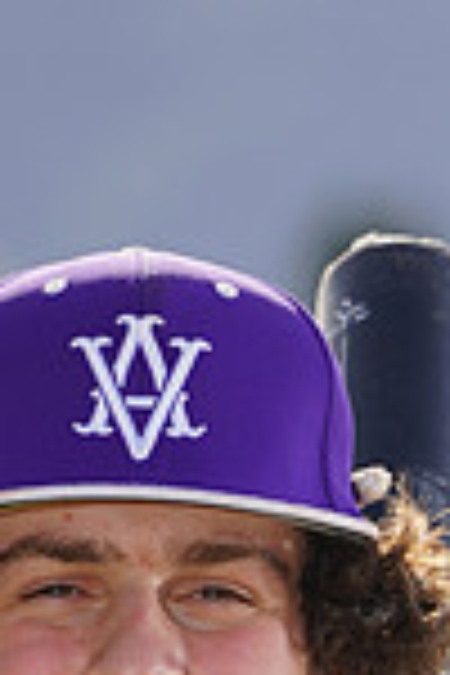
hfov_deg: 1.3
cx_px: 187
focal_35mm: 1062
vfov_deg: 1.9
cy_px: 1215
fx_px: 19911
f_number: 8
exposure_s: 1/250
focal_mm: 274
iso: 100
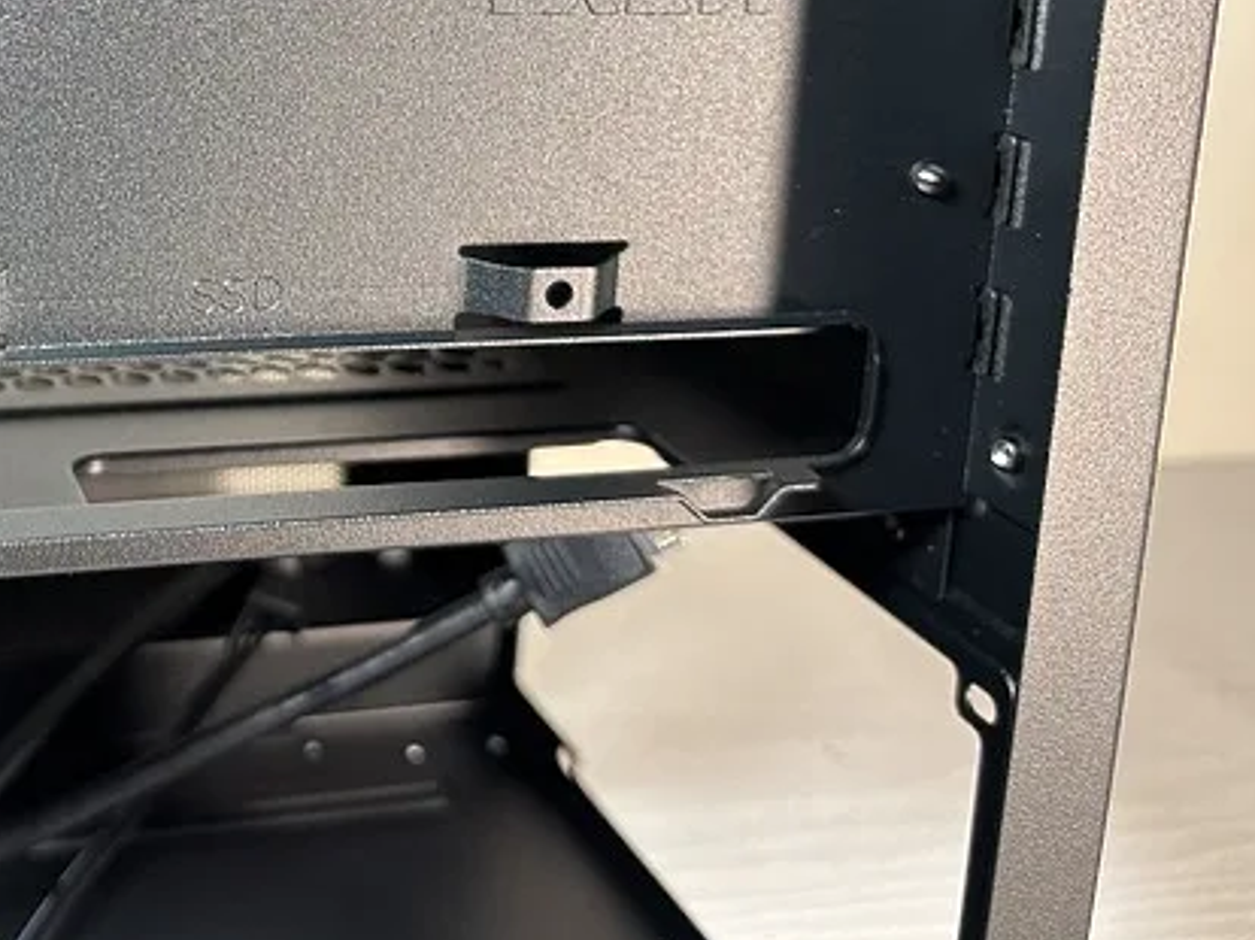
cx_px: 164
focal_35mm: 49
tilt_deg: -11.7
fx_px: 1775
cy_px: 99
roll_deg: -1.6
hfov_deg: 36.8
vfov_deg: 28.5
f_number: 1.6
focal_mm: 5.96
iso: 80
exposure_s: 1/60
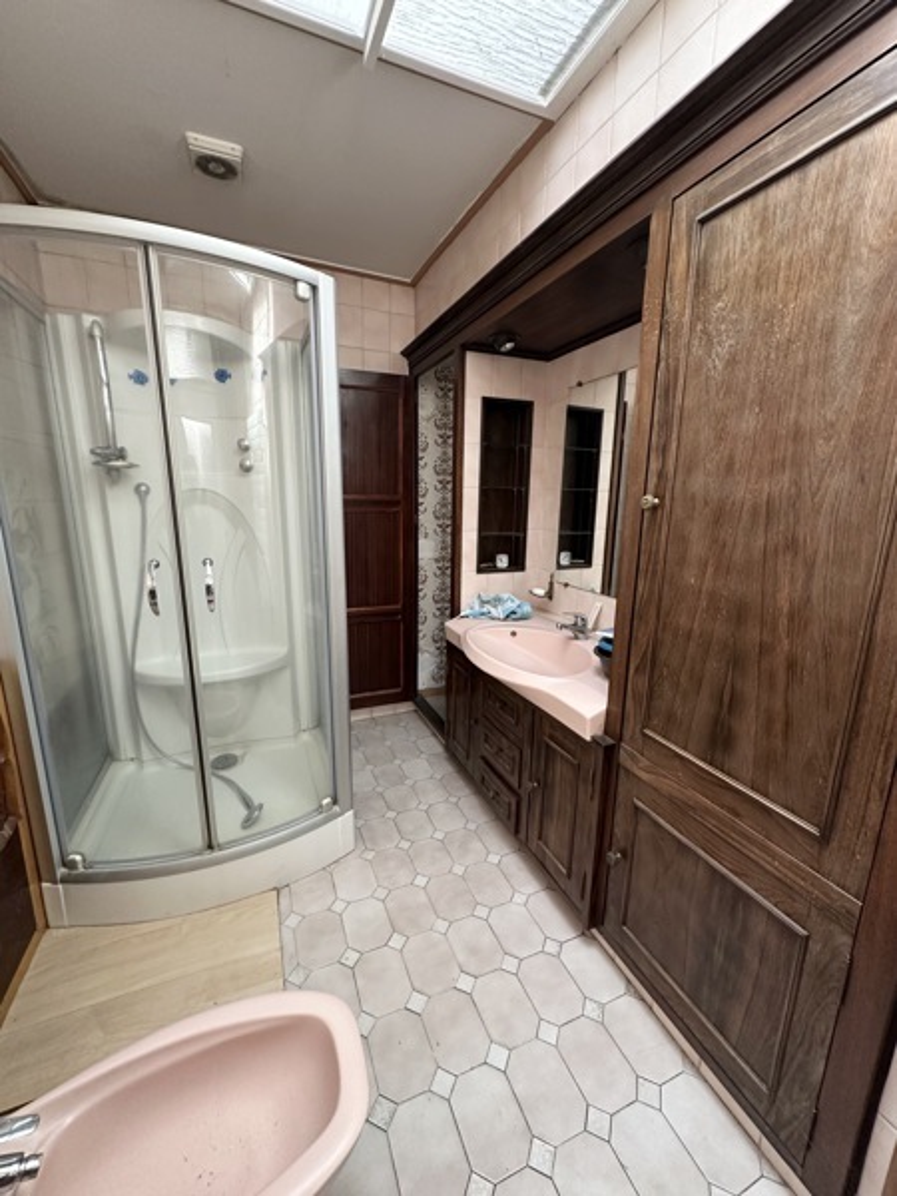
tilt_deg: -11.1
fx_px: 484
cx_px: 448
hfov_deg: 85.7
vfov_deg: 102.1
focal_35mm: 14
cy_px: 598
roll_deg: -0.6
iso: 320
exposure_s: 1/60
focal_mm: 2.22
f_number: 2.2
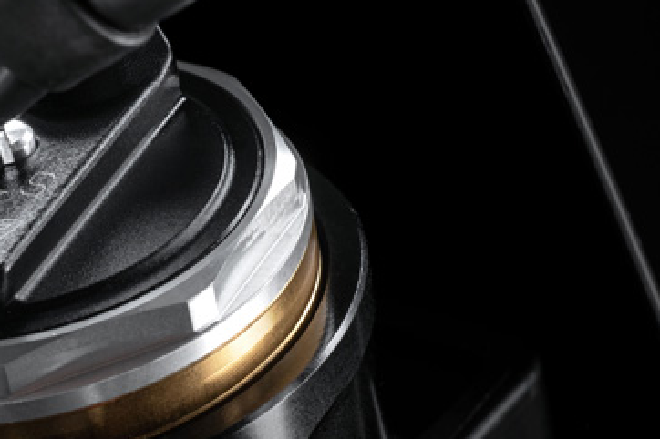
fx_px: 3646
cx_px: -170
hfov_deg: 10.2
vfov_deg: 6.8
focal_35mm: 199
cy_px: 619
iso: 100
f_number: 11
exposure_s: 1/160
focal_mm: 60
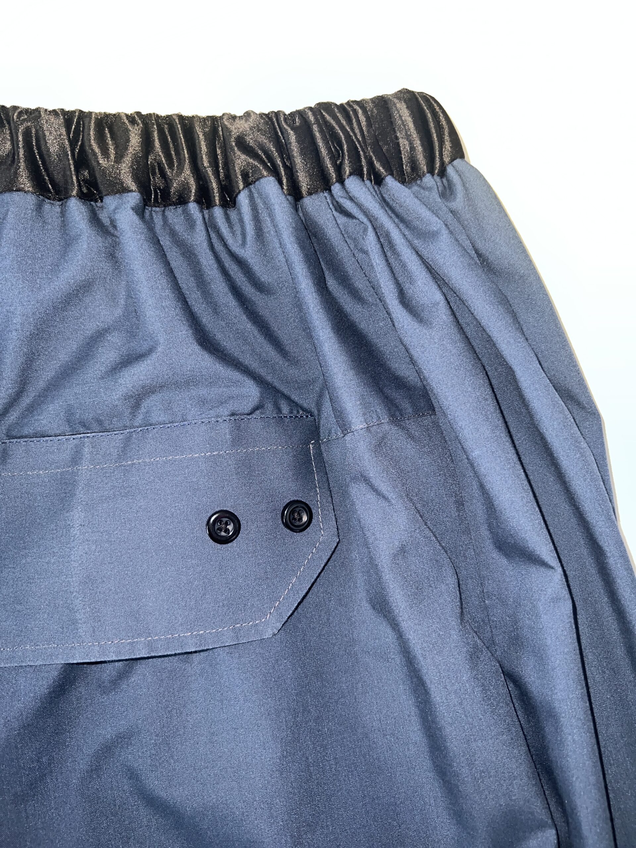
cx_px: 318
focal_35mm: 26
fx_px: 637
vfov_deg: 67.3
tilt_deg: -77.0
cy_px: 424
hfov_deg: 53.1
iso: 64
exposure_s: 1/22
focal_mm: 5.7
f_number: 1.5
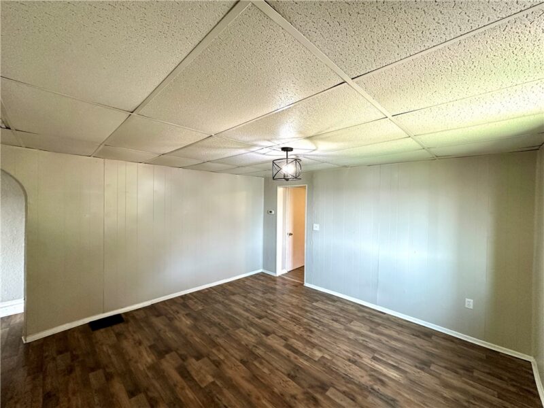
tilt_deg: -1.0
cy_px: 204
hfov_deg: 102.1
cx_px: 272
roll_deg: -1.0
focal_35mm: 14
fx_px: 220
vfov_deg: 85.7
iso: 160
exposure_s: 1/60
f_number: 2.2
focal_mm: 2.22
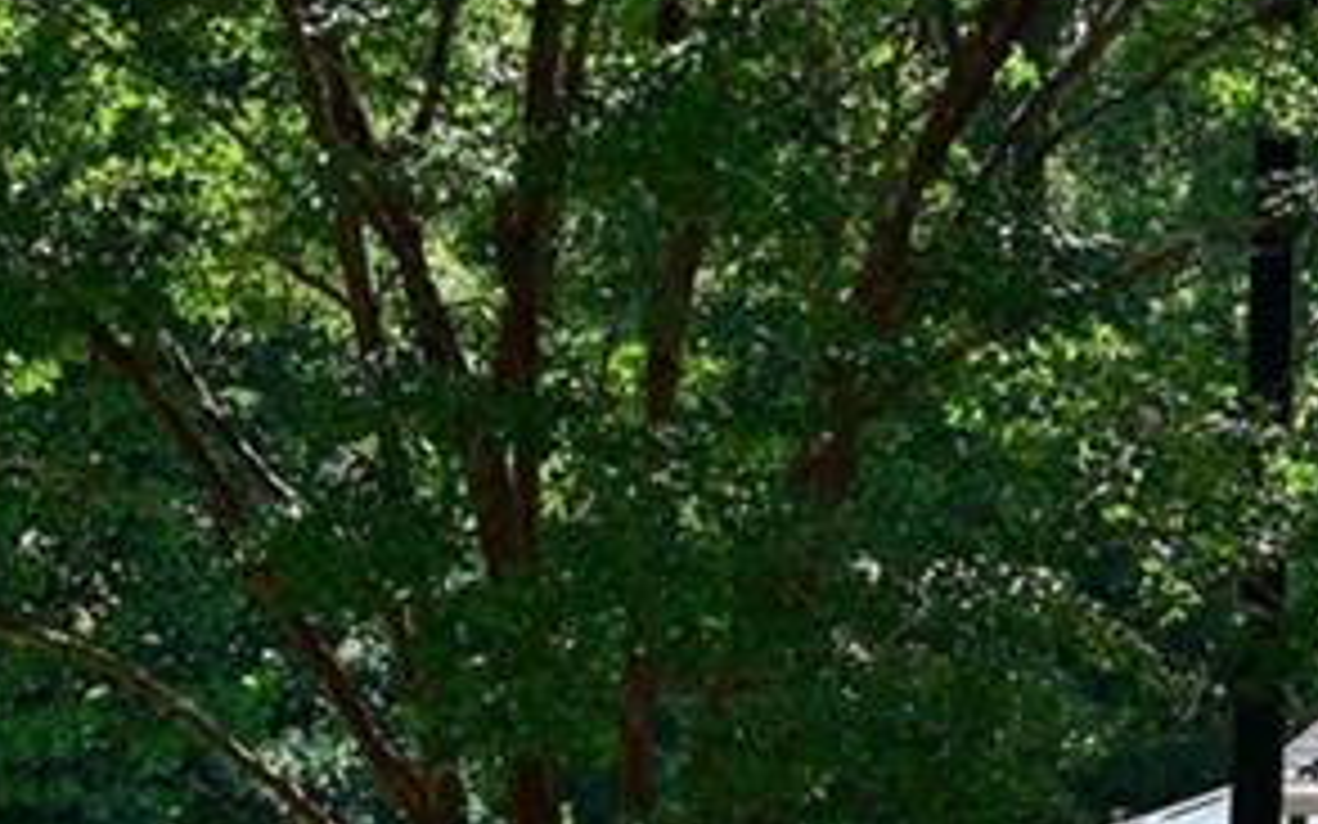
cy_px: 1101
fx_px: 9589
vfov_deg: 4.9
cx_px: 1021
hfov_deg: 7.9
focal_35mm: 267
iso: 100
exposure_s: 1/160
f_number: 6.3
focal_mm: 50
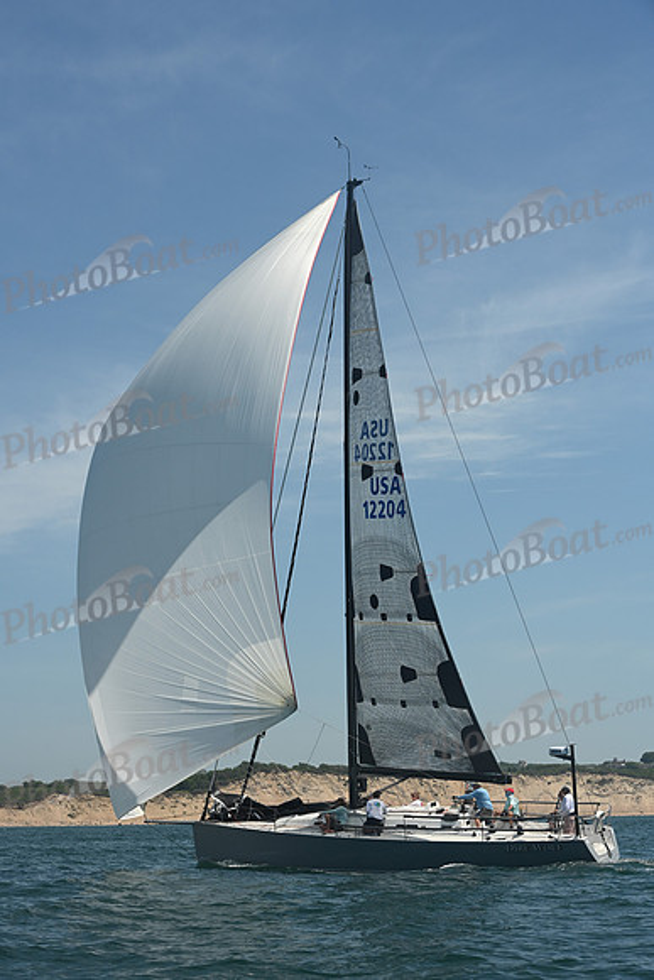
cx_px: 327
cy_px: 490
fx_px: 1906
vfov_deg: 28.8
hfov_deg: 19.5
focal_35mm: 70
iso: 320
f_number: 11
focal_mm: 70
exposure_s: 1/1000
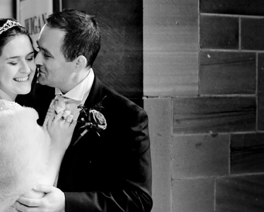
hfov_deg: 24.4
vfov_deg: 19.9
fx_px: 602
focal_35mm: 77
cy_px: 105
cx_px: 53
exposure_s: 1/200
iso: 5000
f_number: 2.2
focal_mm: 50
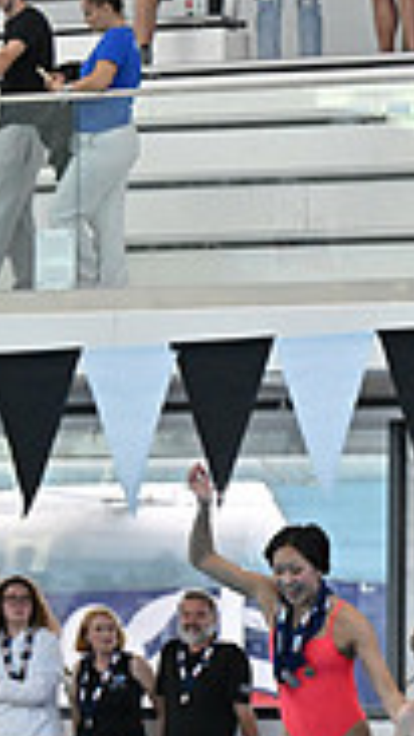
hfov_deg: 5.0
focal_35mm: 233
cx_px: 1069
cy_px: 505
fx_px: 4545
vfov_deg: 9.2
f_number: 4
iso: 3200
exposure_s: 1/1250
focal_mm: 70
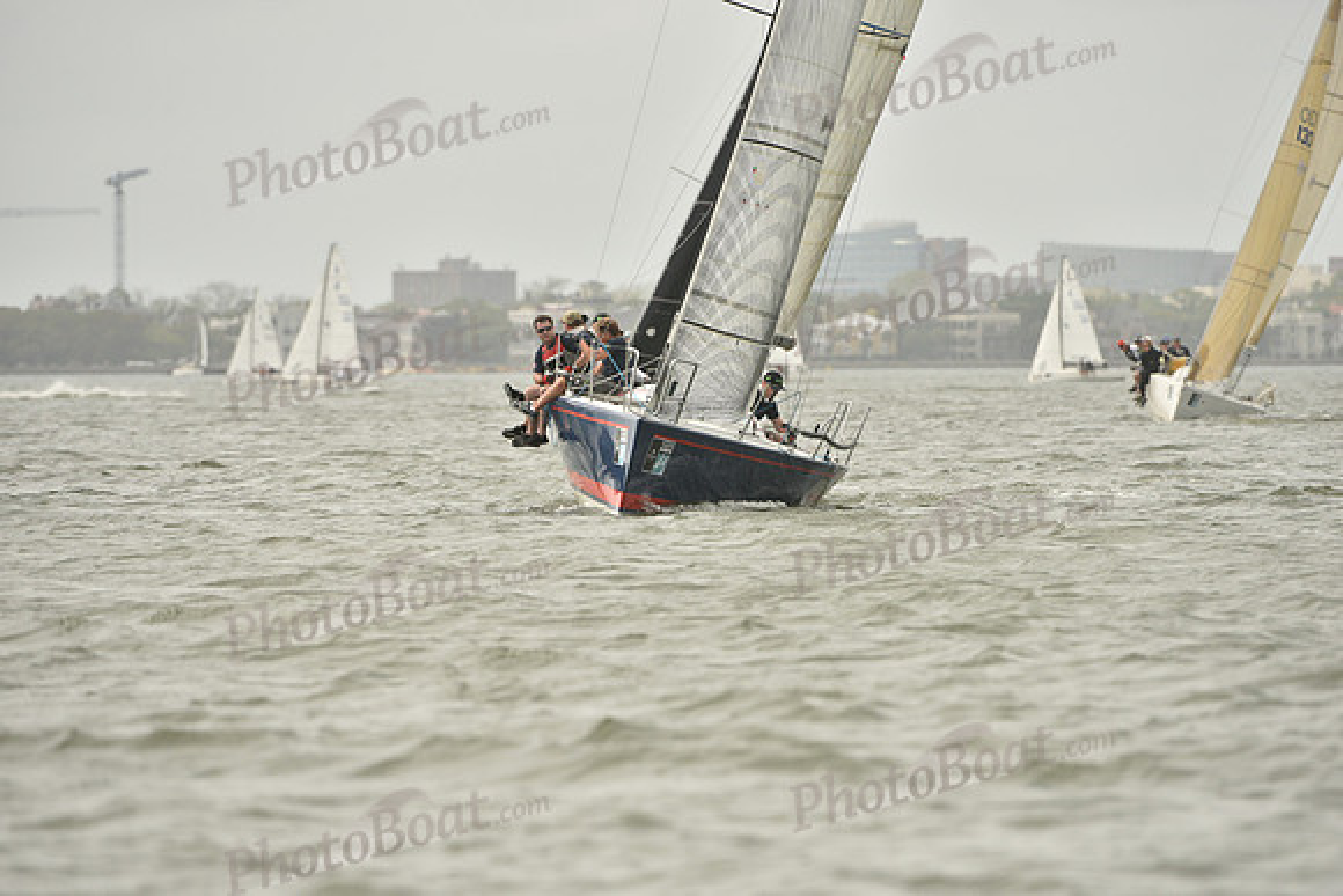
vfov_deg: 4.6
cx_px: 672
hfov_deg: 6.9
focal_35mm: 300
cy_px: 448
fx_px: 11194
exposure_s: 1/1250
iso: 320
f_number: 6.3
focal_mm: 300
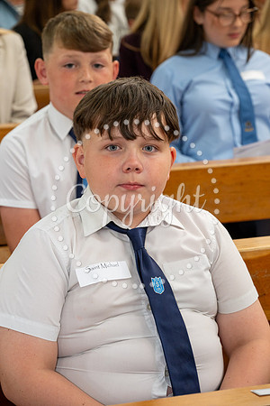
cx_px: 135
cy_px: 203
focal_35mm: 120
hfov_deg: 11.4
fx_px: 1350
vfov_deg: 17.1
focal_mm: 120
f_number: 8
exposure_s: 1/80
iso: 1000
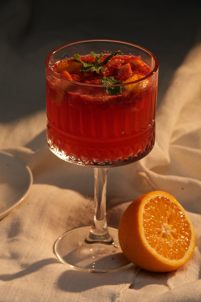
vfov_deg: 14.9
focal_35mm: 138
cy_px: 151
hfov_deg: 9.9
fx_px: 1156
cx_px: 100
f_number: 11
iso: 1250
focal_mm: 138
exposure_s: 1/200
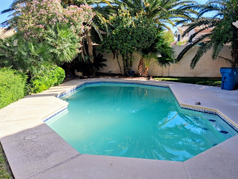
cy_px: 95
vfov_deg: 48.2
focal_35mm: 29
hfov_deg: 61.6
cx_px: 119
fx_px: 199
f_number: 1.8
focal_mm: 3.98
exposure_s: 1/349
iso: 25
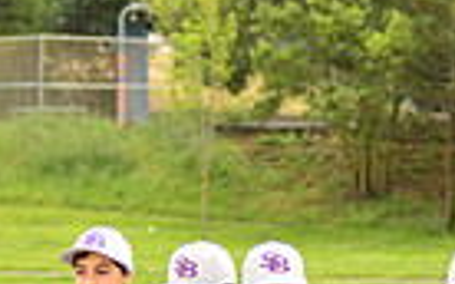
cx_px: 366
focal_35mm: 342
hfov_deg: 6.1
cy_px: 408
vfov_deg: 3.8
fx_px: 4237
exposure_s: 1/250
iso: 125
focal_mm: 80
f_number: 5
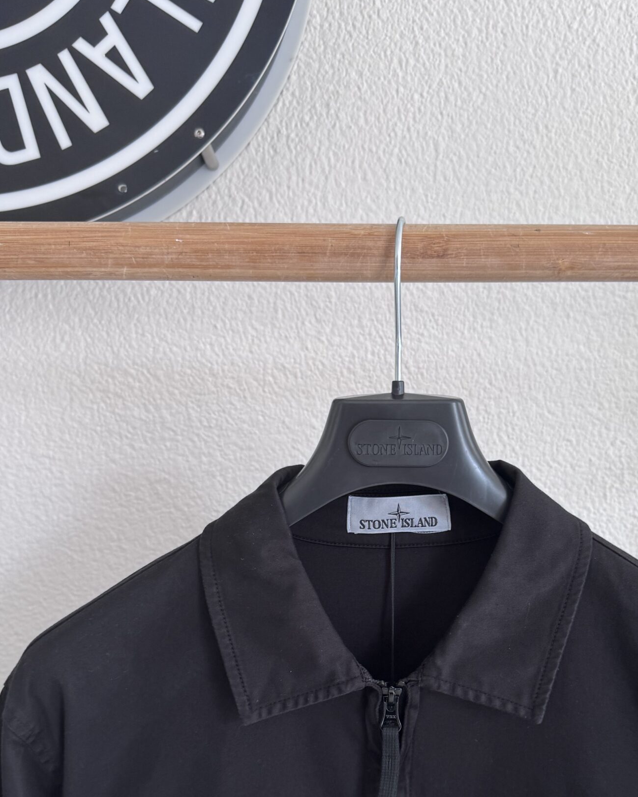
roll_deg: +0.7
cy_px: 546
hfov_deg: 39.9
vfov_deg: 48.1
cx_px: 385
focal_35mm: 37
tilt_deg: -5.0
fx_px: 873
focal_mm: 6.76
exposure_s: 1/50
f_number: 1.78
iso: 125
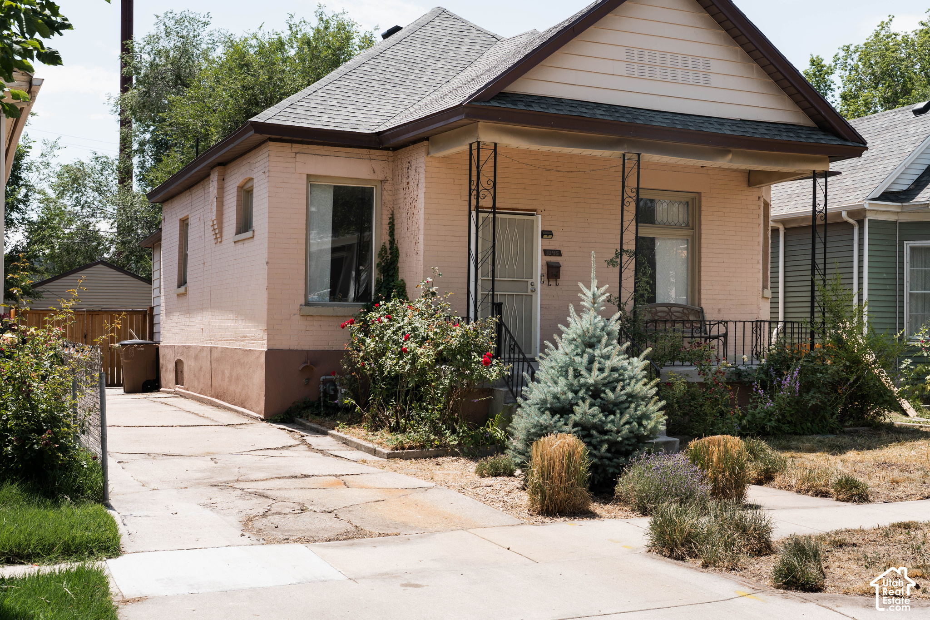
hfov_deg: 45.6
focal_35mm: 43
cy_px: 317
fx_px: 1104
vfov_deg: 31.4
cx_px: 502
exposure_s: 1/250
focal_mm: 39
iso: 100
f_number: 7.1
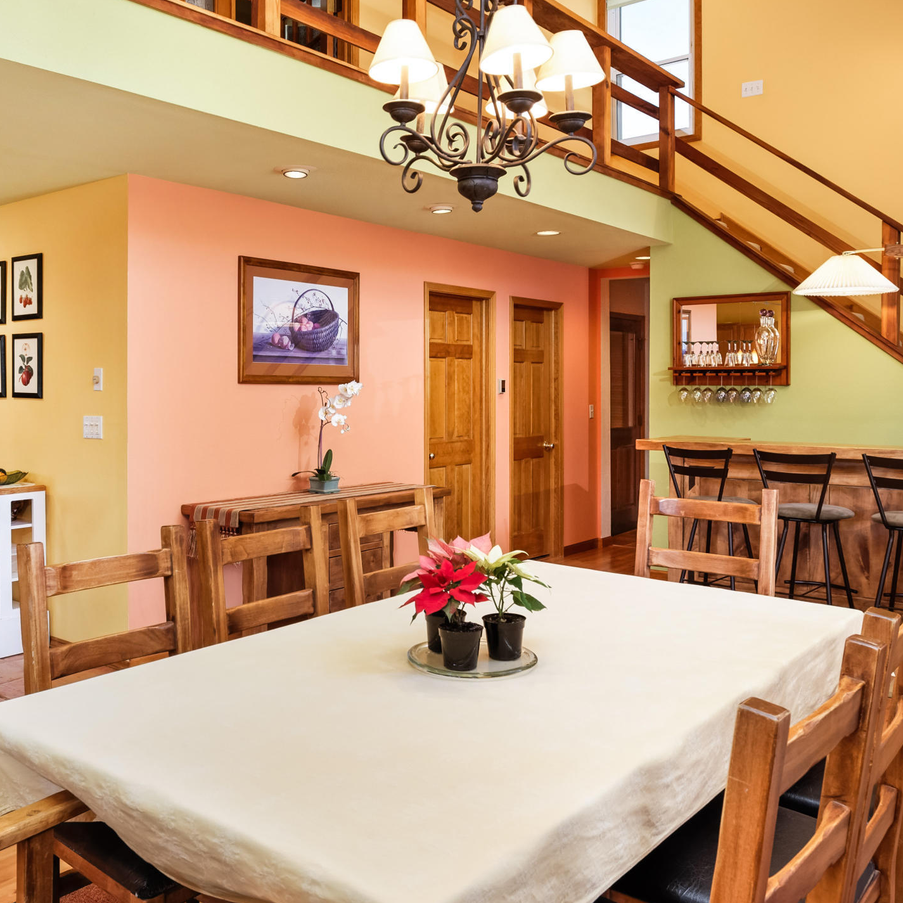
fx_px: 1003
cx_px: 349
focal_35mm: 34
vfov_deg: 48.3
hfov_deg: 48.1
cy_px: 383
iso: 640
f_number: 7.1
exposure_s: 1/15
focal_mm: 19
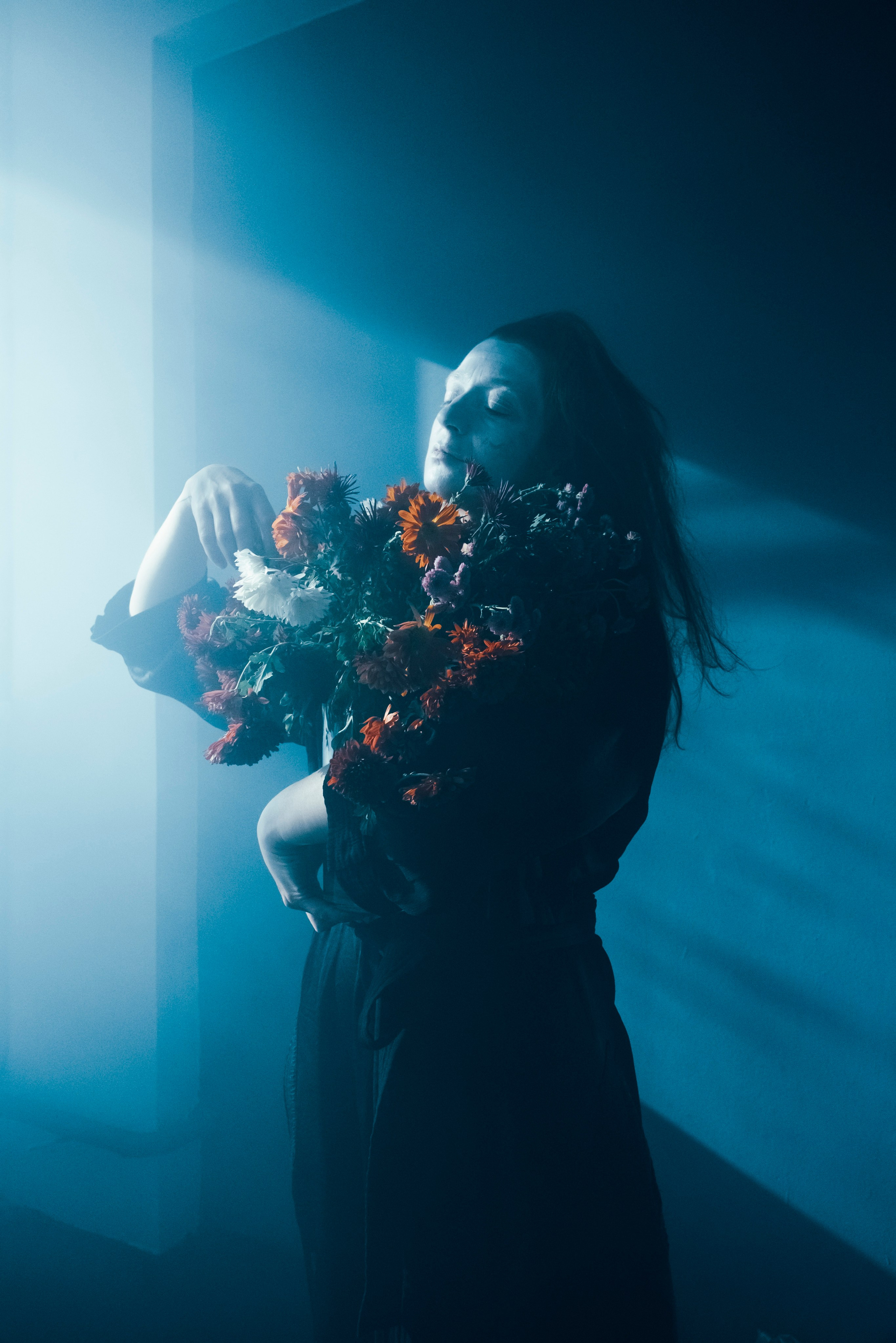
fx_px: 1083
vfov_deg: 63.7
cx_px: 448
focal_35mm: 29
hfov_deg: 45.0
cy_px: 672
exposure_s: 1/4000
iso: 1600
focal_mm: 19.2
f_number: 5
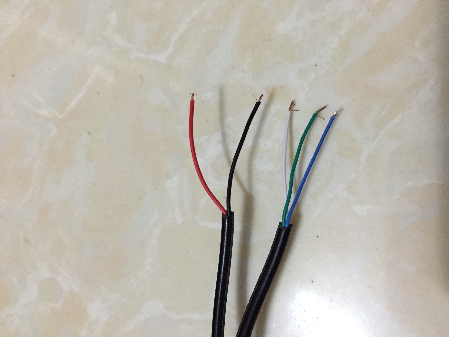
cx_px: 224
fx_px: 376
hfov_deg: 61.7
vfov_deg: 48.2
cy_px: 168
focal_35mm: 29
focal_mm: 4.15
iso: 250
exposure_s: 1/20
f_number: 2.2
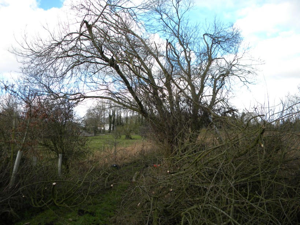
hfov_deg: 63.5
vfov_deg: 49.7
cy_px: 112
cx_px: 150
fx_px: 243
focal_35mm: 28
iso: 80
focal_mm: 5
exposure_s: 1/284
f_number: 3.5
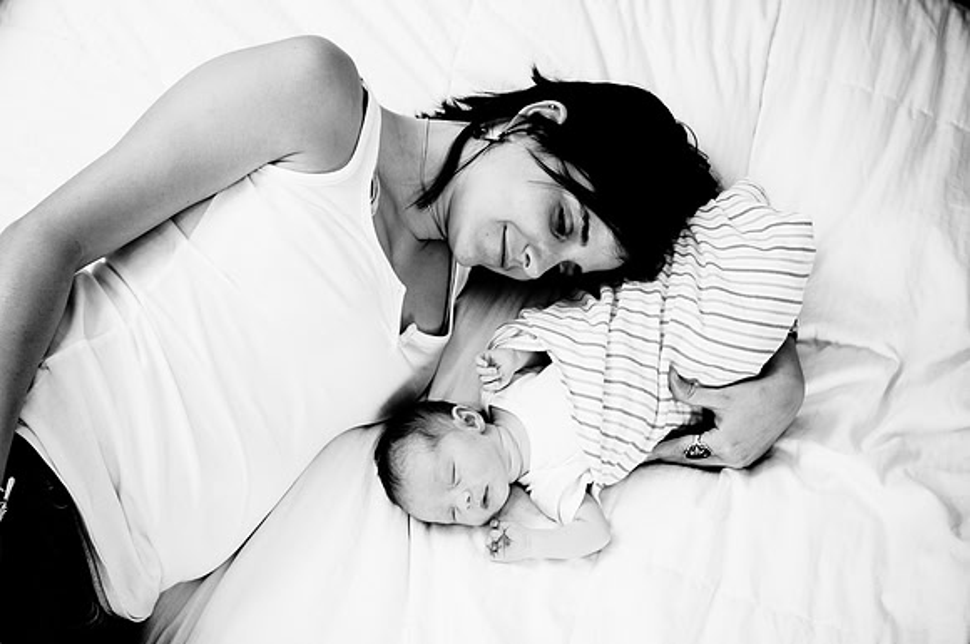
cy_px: 322
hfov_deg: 53.2
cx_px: 485
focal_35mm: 36
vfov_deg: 36.8
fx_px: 969
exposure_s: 1/50
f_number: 2.8
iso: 200
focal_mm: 24
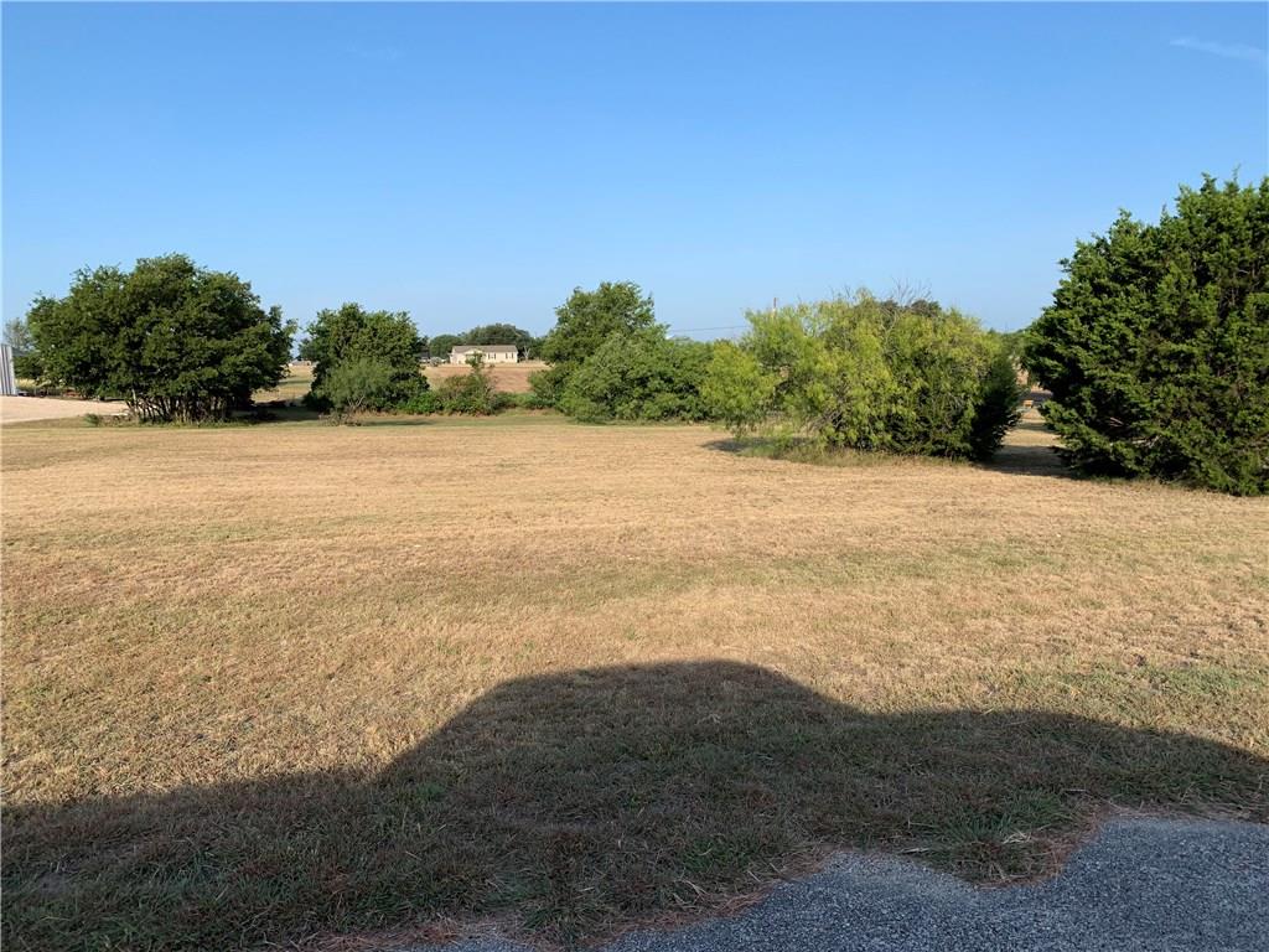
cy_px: 476
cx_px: 634
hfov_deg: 67.3
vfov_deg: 53.1
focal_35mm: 26
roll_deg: +0.7
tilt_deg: -7.6
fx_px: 953
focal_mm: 4.25
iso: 25
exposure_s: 1/1634
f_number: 1.8
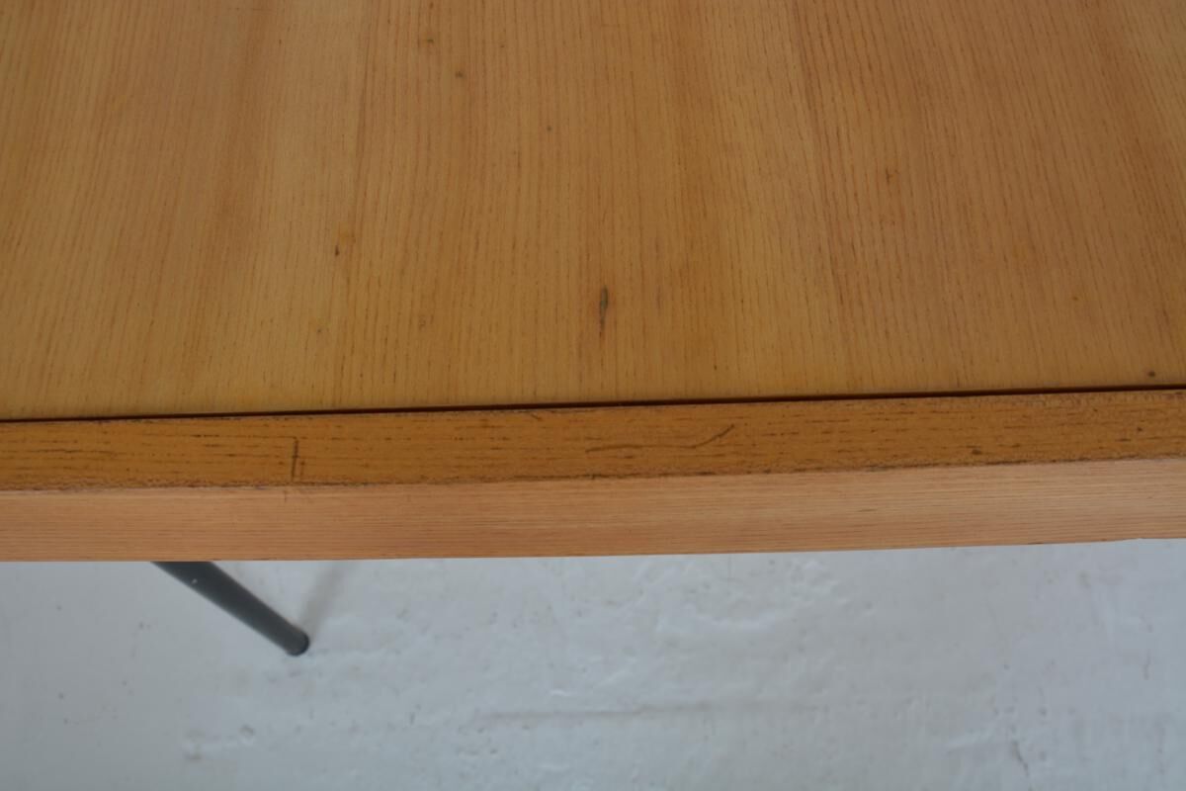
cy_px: 396
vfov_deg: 41.7
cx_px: 593
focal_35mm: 32
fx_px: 1038
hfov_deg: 59.5
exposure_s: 1/160
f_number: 8
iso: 320
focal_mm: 21
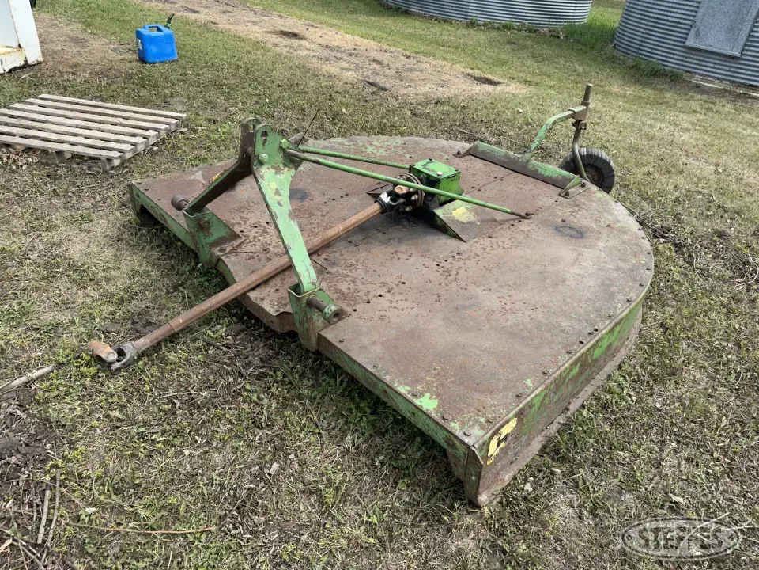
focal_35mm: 24
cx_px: 380
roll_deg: -2.5
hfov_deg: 71.6
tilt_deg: -29.1
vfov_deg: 56.8
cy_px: 285
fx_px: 526
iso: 80
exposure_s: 1/1357
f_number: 1.78
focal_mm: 6.86
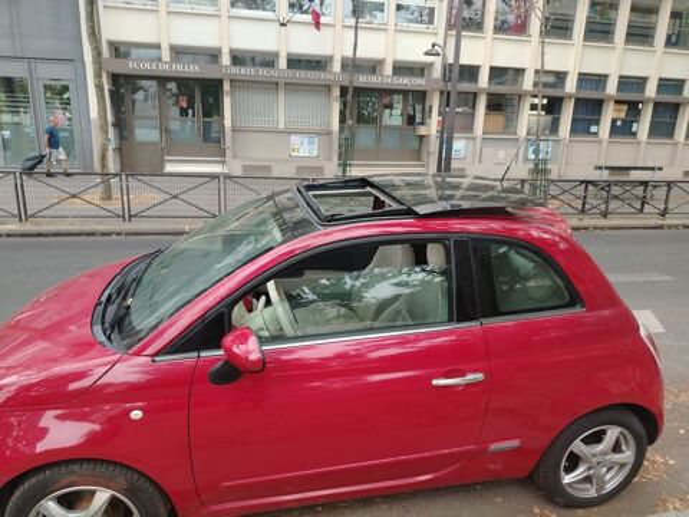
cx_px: 344
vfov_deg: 56.8
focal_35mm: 24
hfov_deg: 71.6
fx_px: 478
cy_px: 258
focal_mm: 5.25
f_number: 1.75
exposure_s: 1/50
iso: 319
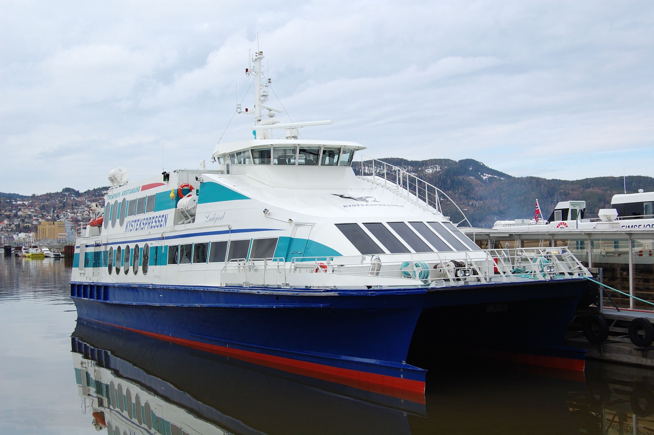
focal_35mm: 46
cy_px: 218
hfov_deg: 42.4
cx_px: 327
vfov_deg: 28.9
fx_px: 844
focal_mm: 31
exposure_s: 1/250
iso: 200
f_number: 9
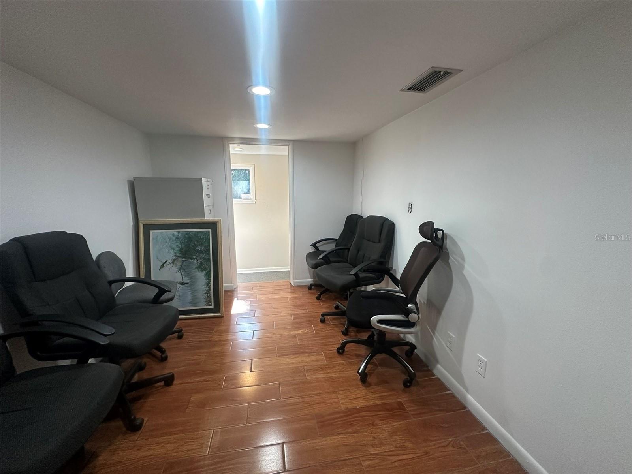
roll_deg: -0.5
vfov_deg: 85.7
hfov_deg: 102.1
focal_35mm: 14
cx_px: 316
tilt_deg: -9.4
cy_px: 237
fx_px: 256
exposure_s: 1/120
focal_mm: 2.22
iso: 250
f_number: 2.2
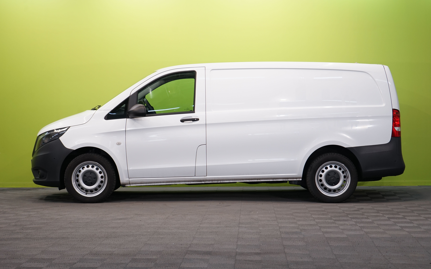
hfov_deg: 29.0
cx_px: 217
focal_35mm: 71
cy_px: 133
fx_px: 834
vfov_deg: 18.3
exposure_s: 1/50
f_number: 5.6
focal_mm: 69
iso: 500
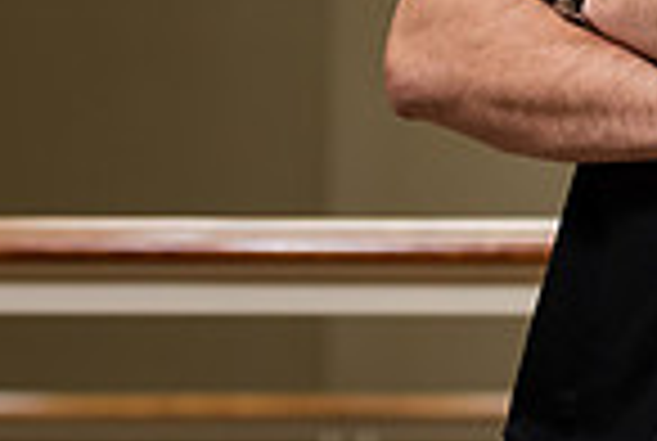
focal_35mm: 317
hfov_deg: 6.4
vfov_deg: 4.3
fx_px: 5797
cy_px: -263
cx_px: 873
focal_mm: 80
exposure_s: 1/200
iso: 800
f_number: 5
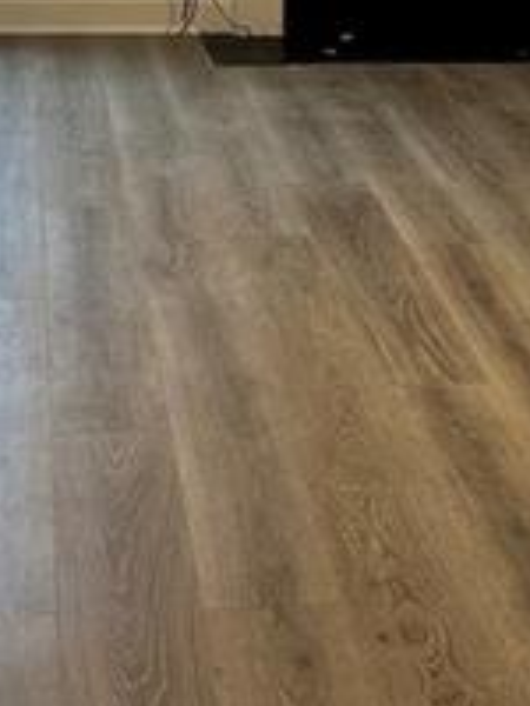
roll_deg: -1.0
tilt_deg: -13.1
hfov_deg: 14.8
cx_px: 336
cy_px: 102
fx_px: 2041
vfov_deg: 19.4
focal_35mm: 100
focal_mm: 5.7
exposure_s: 1/60
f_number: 1.5
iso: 160
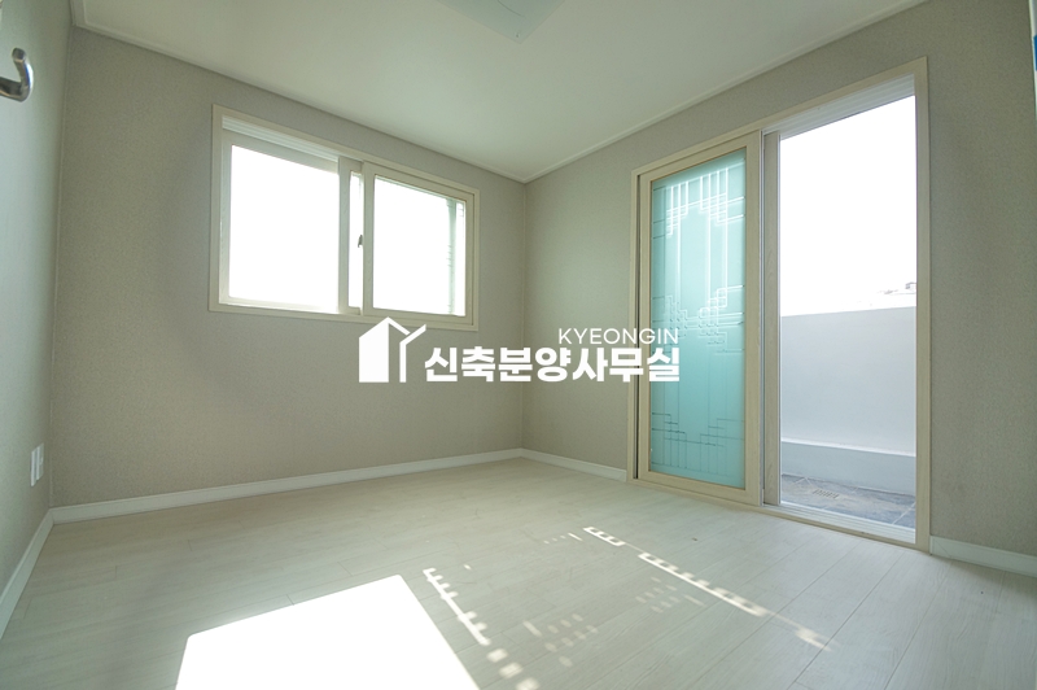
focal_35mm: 15
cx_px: 518
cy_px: 345
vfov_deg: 77.2
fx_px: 432
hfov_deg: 100.4
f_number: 4.5
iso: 400
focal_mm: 10
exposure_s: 1/250
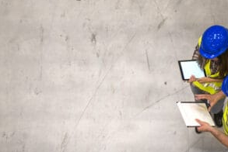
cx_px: 107
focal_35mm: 145
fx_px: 919
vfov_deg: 9.5
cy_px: 74
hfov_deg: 14.1
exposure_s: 1/160
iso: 500
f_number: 2
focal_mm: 85
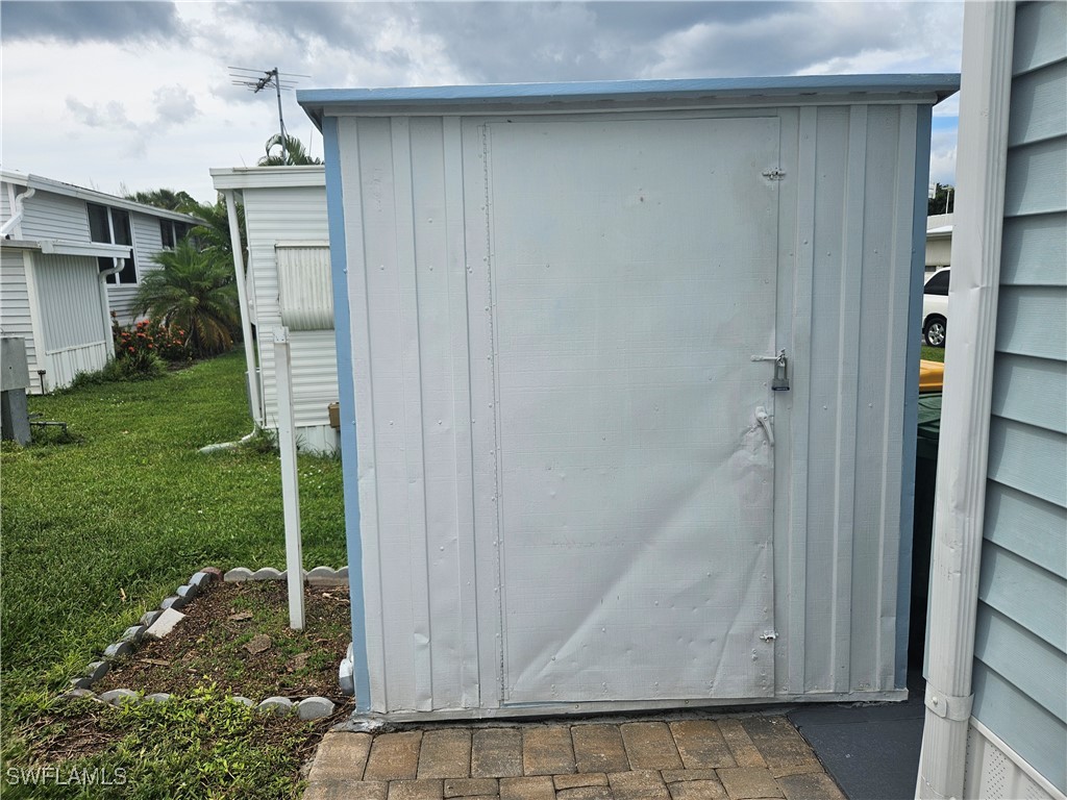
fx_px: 709
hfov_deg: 73.9
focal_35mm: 23
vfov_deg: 58.9
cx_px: 534
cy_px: 400
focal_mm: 5.4
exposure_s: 1/2111
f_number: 1.8
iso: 25
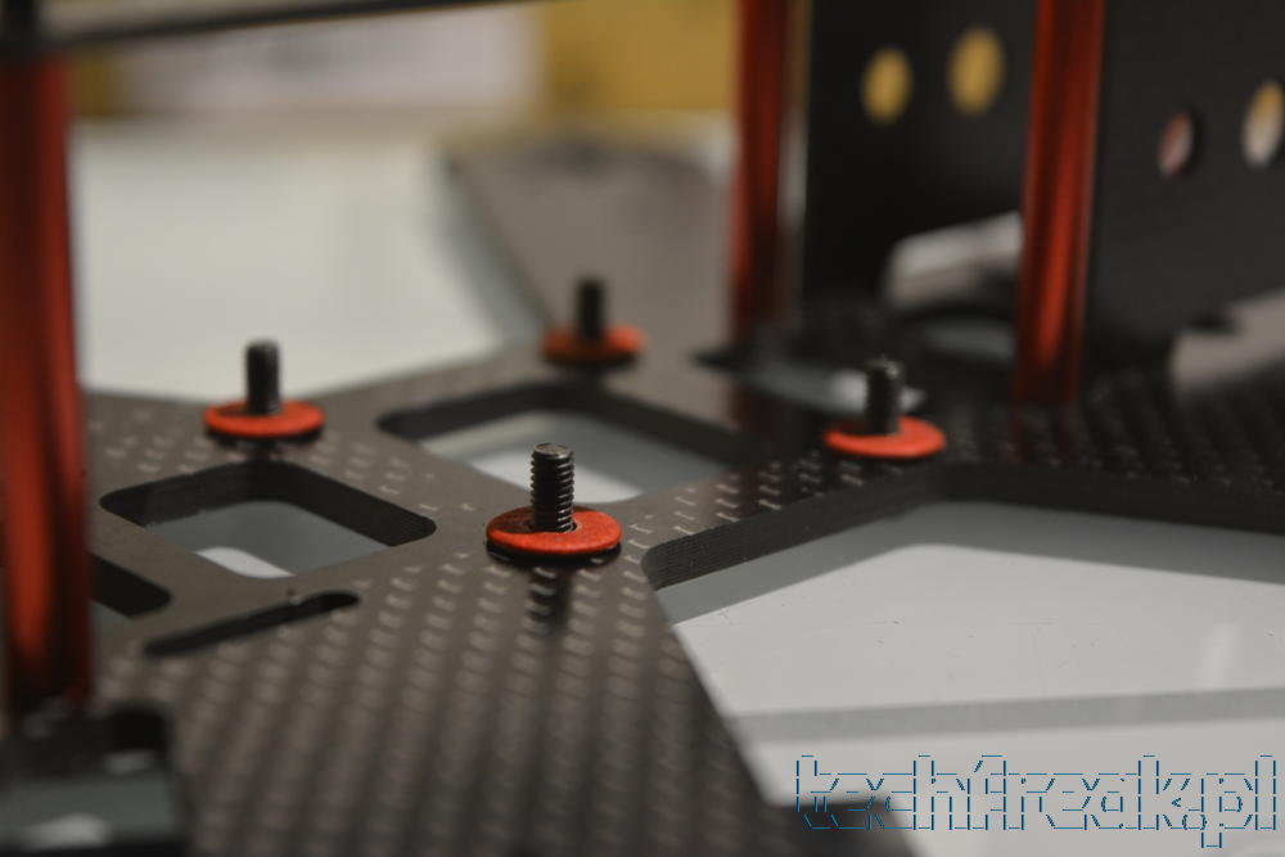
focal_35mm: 82
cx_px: 642
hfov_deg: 24.6
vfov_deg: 16.6
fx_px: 2945
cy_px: 428
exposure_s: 1/40
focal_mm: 55
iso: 800
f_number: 5.6
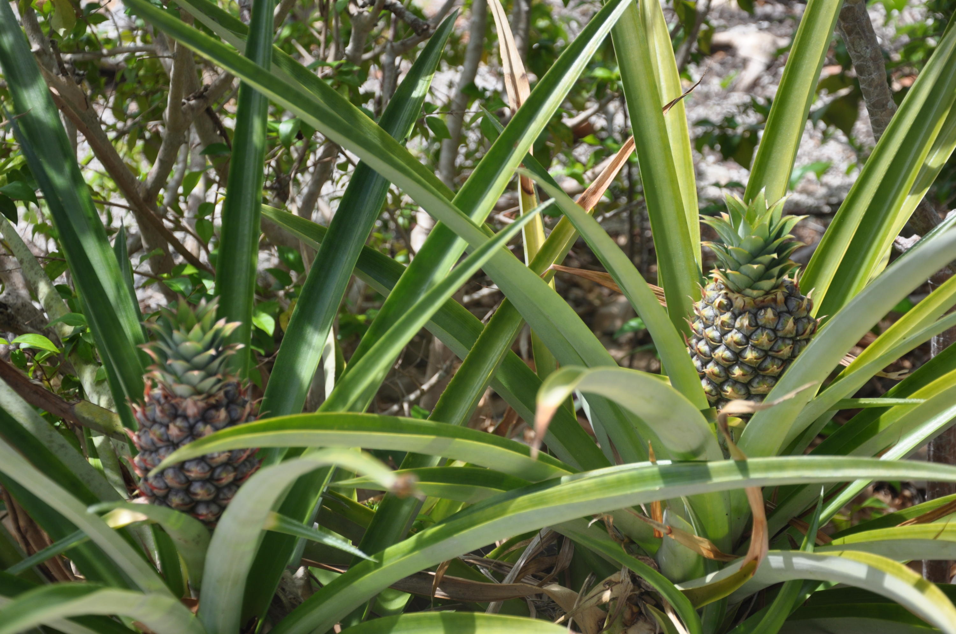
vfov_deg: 17.4
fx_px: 2069
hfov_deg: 26.0
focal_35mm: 78
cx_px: 478
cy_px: 317
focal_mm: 52
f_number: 5
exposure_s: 1/500
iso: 220
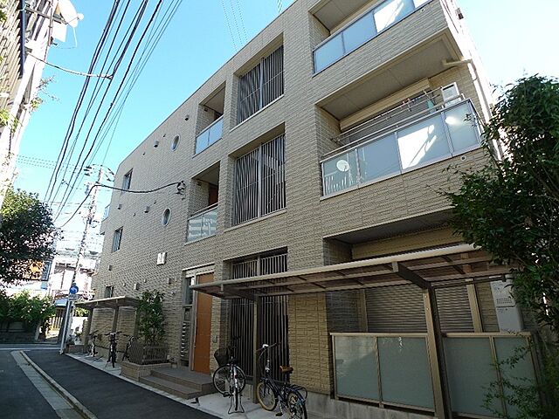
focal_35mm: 24
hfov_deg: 71.6
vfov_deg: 56.8
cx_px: 280
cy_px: 210
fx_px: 388
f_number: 2.8
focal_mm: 5.1
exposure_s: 1/250
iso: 80
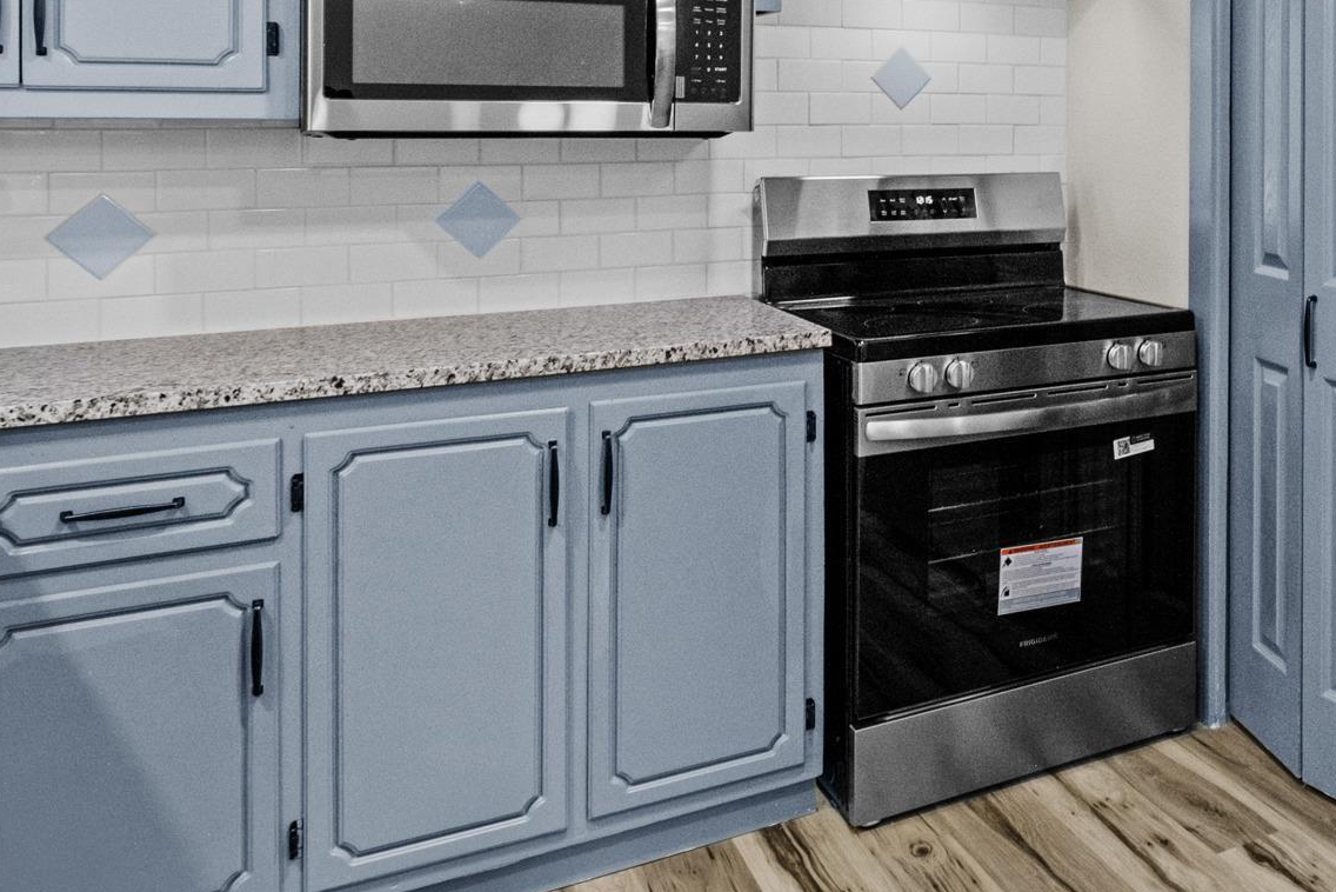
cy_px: 125
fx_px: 1225
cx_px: 1162
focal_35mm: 33
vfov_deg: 37.9
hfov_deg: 51.6
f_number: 8
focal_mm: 10
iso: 400
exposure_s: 1
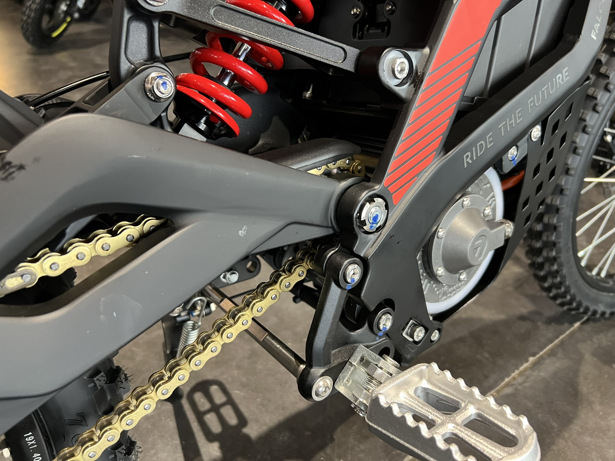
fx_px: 462
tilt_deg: -34.7
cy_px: 230
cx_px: 308
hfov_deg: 67.3
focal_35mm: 26
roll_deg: -7.5
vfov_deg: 53.1
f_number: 1.5
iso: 250
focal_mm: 5.7
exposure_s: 1/60
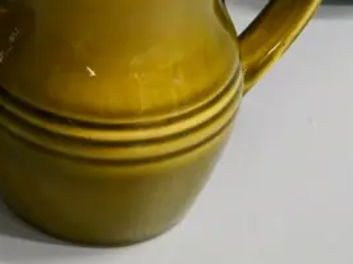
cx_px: -50
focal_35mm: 129
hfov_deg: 14.9
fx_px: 1314
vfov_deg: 11.0
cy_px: -144
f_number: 5.6
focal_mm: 17
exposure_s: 1/60
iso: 3200
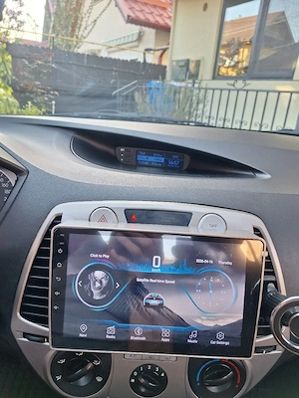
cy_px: 199
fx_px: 265
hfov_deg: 58.9
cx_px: 150
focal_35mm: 23
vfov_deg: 73.9
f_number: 1.8
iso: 40
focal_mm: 5.54
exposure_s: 1/143
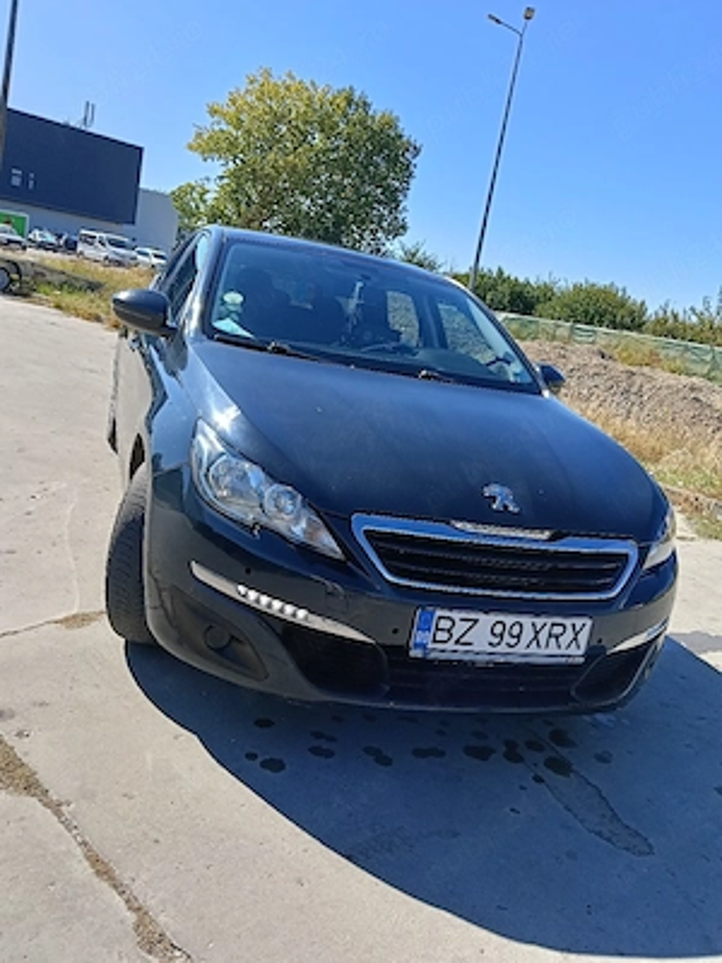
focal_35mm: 27
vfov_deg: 65.3
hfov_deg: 51.4
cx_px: 361
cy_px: 482
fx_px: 751
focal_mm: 3.98
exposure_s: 1/500
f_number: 1.8
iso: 50
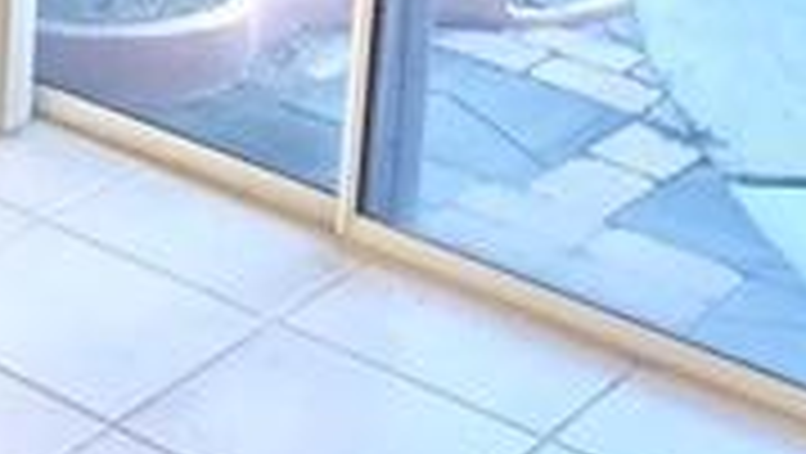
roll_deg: -2.2
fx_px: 2417
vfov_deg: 10.1
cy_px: -378
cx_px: -405
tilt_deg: -12.8
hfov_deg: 17.1
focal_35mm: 113
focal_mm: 4.15
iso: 80
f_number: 2.2
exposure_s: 1/15
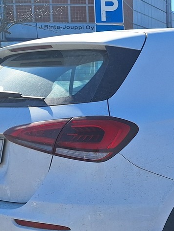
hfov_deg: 19.7
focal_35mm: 70
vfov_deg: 27.5
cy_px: 161
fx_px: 469
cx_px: 211
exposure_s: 1/2342
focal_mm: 5.54
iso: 40
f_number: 1.8
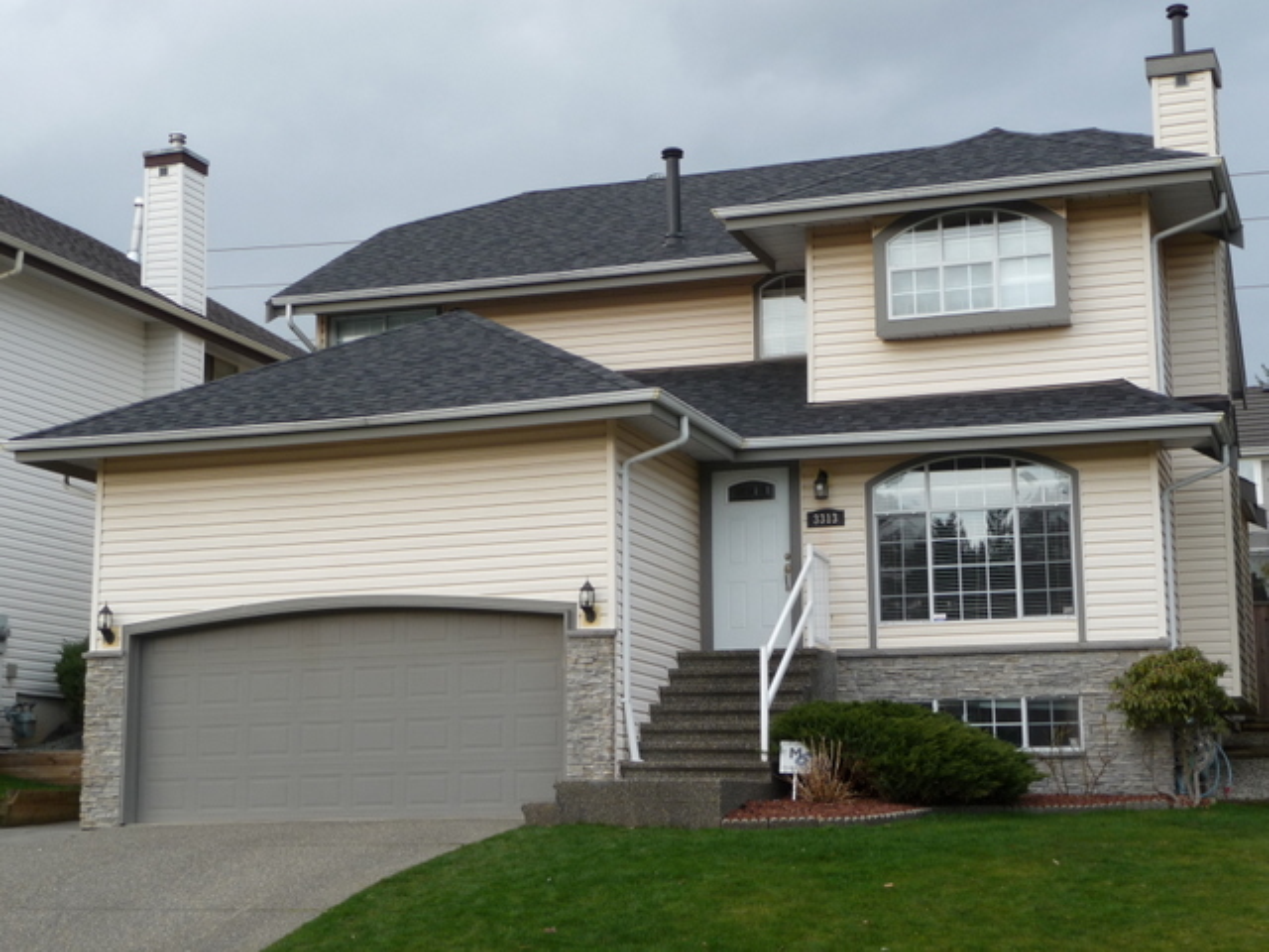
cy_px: 476
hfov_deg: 33.2
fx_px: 2126
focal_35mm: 58
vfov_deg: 25.2
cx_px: 634
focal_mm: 9.8
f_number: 4.4
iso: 100
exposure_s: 1/160
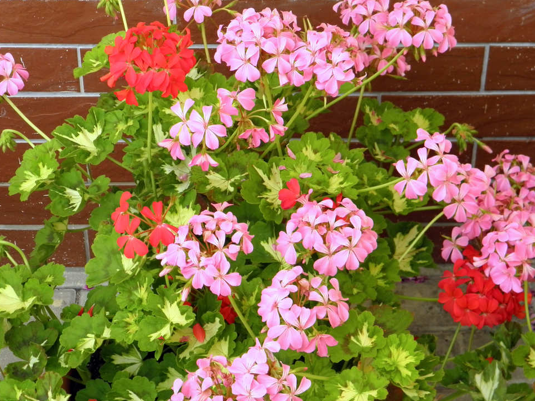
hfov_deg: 21.5
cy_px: 201
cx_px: 274
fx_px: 1406
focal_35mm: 91
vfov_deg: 16.2
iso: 160
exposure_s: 1/50
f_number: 4.4
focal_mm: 14.3
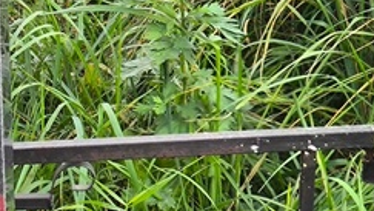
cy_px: 59
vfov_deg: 6.8
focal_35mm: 179
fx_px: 1776
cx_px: -144
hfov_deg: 11.6
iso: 50
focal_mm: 4.71
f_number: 1.7
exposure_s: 1/194
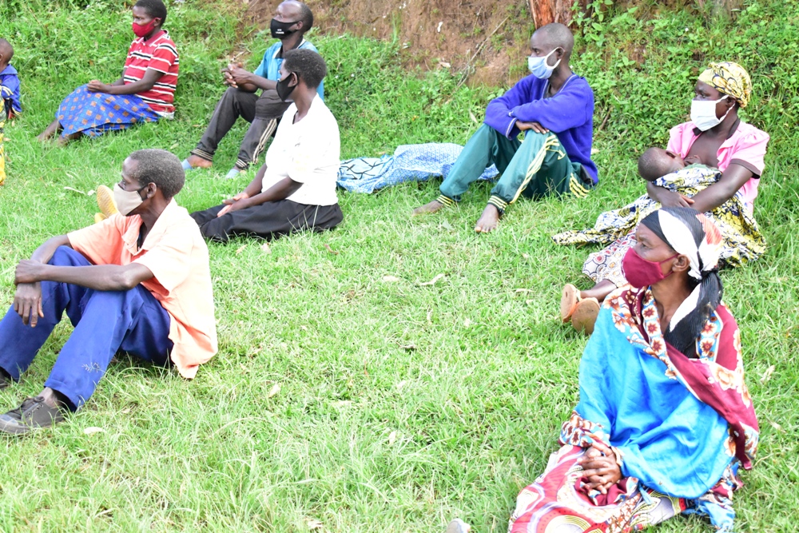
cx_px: 400
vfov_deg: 23.8
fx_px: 1265
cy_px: 266
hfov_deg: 35.0
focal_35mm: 57
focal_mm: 38
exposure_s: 1/1000
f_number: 5
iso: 7200
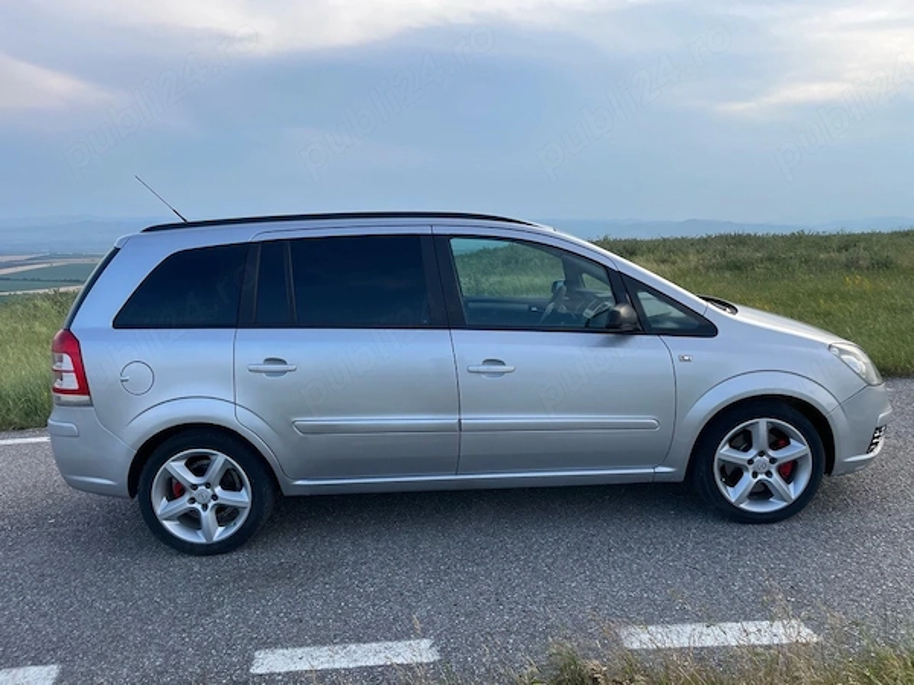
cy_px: 342
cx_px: 457
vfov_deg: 53.1
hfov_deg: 67.3
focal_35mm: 26
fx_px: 687
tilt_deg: -7.9
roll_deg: +0.6
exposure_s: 1/910
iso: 32
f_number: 1.6
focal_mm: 4.2
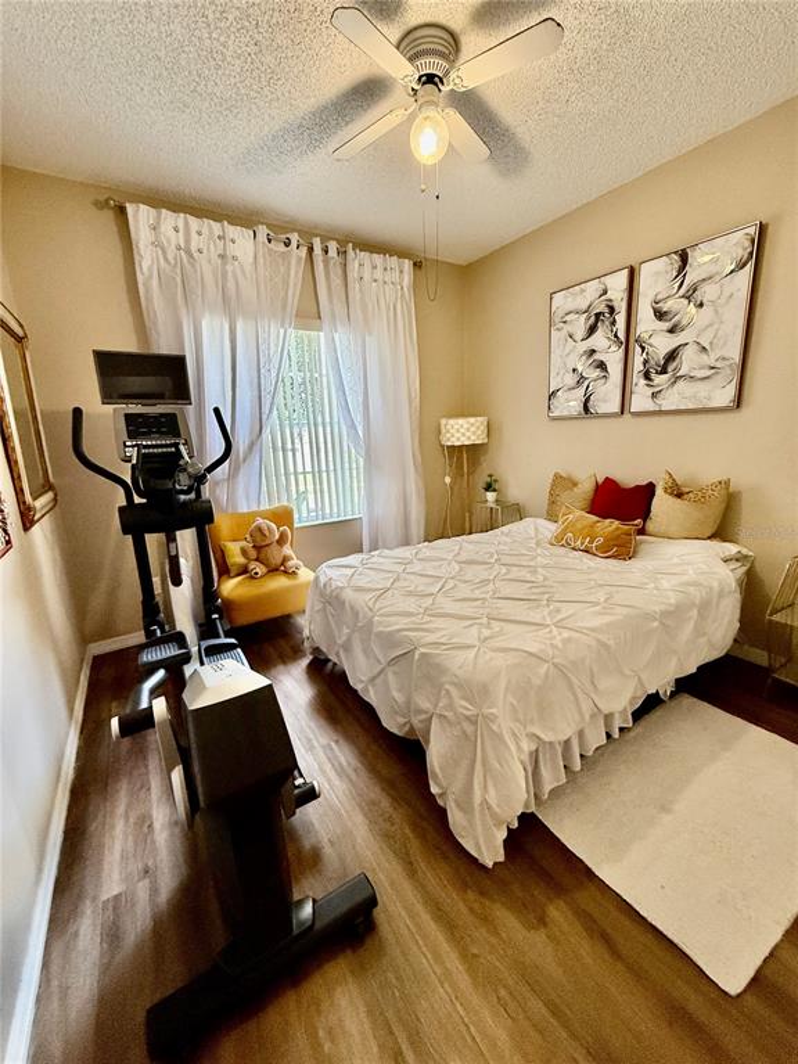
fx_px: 430
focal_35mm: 14
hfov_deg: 85.7
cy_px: 532
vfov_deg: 102.1
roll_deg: +2.3
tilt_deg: -12.6
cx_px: 399
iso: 250
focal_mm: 2.22
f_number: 2.2
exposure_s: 1/120
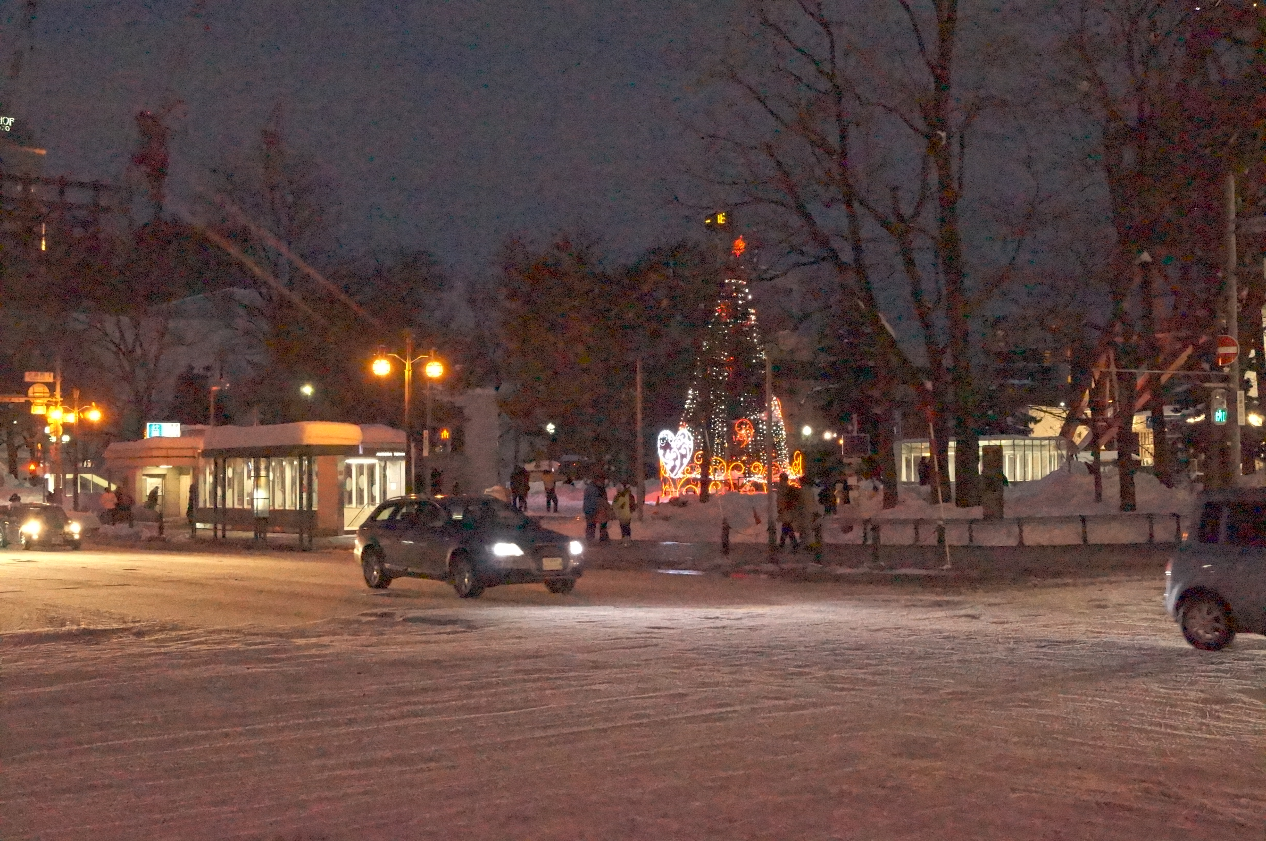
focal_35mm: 42
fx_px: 1475
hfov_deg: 46.4
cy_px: 420
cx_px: 633
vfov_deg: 31.8
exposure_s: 1/200
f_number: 7.1
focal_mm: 28
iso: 16000
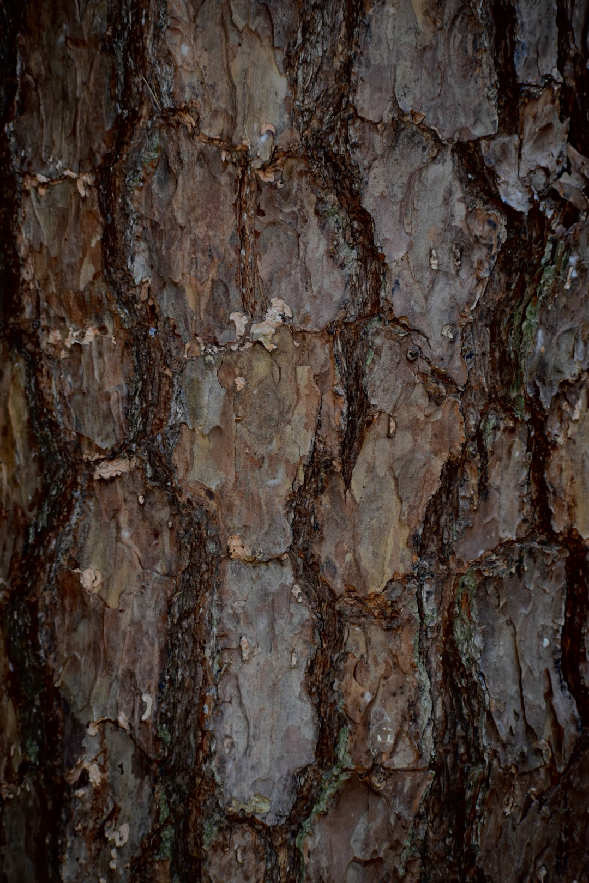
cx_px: 294
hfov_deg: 13.0
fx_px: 2577
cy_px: 442
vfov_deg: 19.5
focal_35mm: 105
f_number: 4.5
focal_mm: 70
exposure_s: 1/60
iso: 800
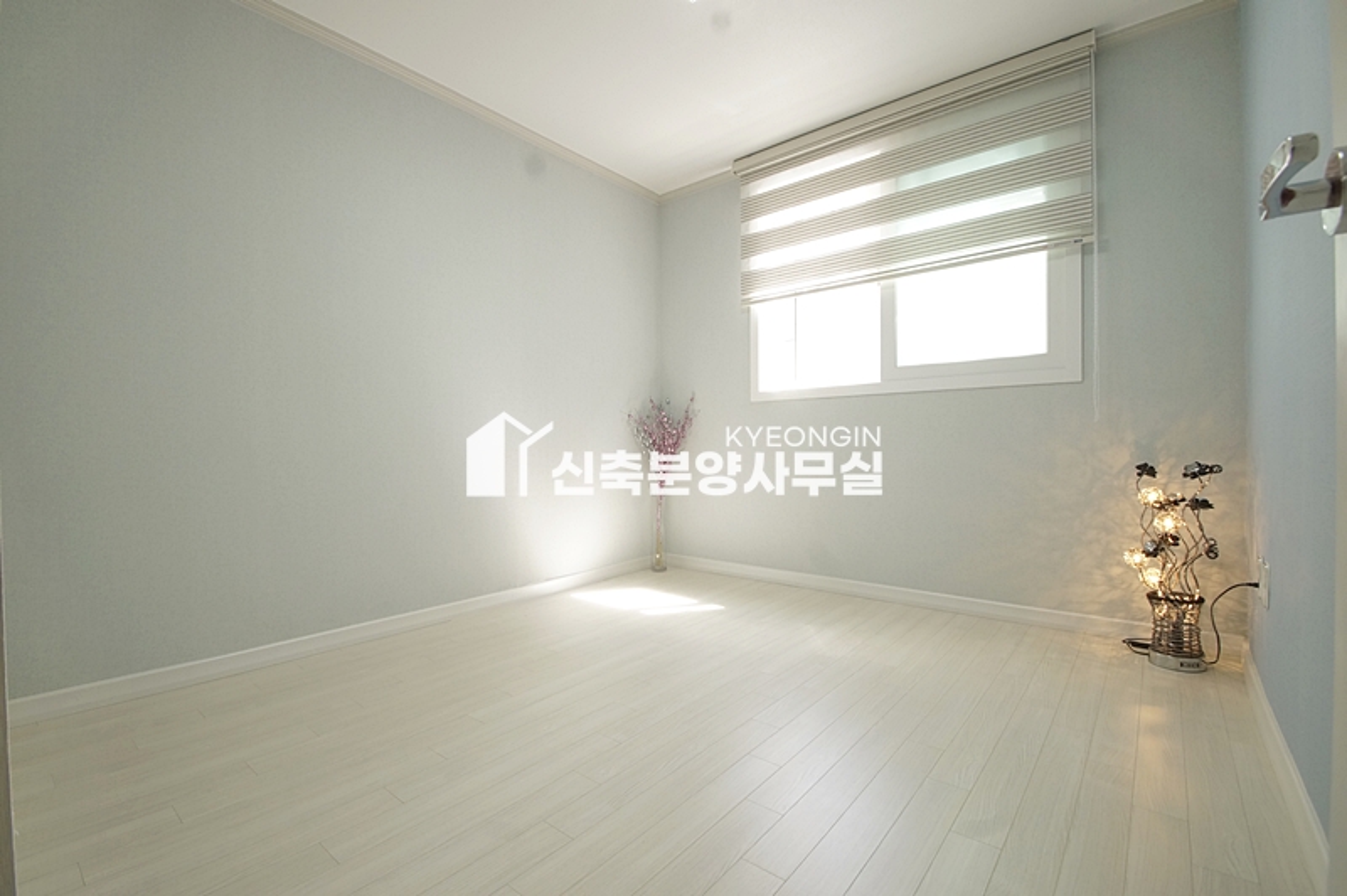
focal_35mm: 15
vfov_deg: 77.2
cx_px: 674
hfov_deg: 100.4
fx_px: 561
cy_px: 448
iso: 800
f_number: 9
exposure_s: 1/30
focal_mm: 10
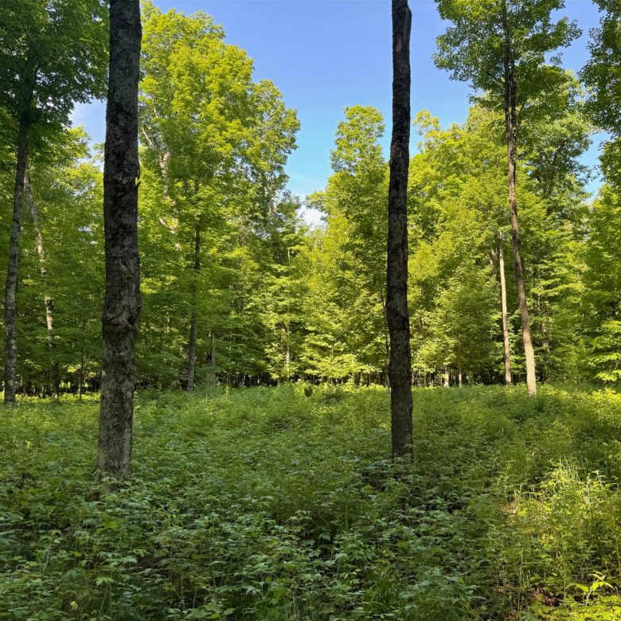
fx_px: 589
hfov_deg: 54.7
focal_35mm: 29
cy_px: 318
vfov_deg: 55.6
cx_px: 405
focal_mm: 6.76
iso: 80
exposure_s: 1/175
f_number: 1.78
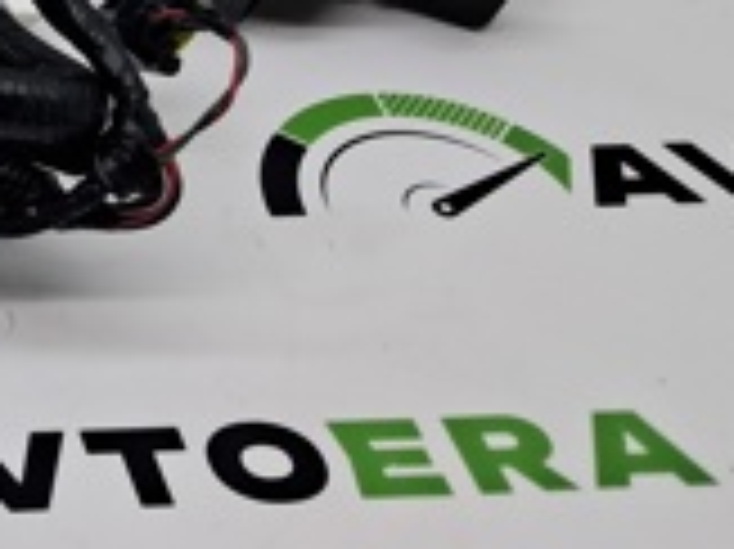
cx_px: -662
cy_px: -236
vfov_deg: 13.3
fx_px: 2246
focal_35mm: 106
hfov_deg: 15.4
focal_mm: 4
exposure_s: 1/100
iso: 50
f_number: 1.8
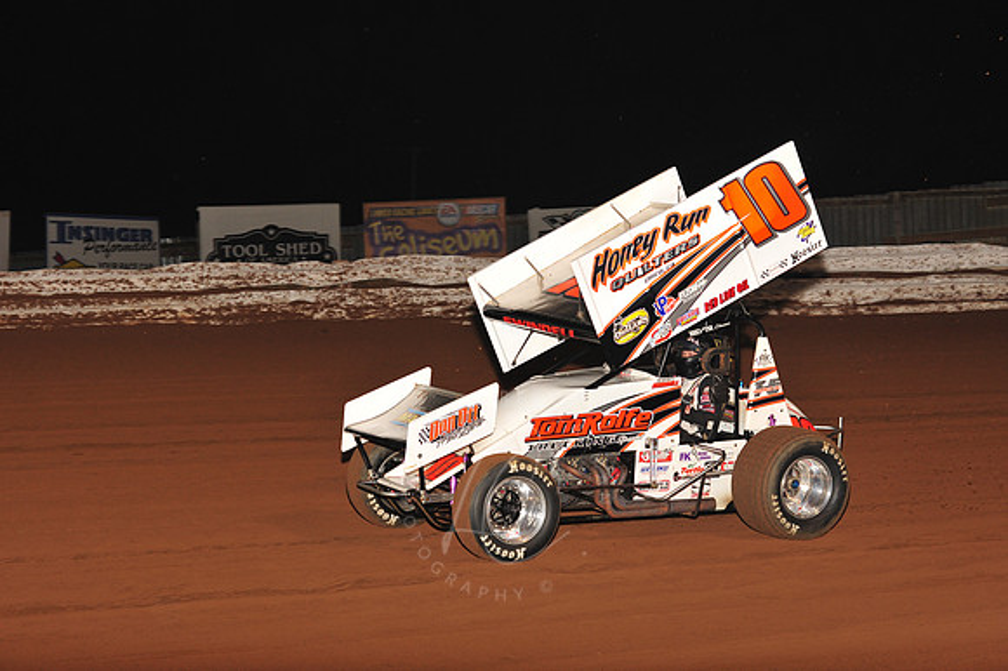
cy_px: 336
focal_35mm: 80
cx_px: 504
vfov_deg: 17.0
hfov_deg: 25.4
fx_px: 2239
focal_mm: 80
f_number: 7.1
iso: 1000
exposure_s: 1/320
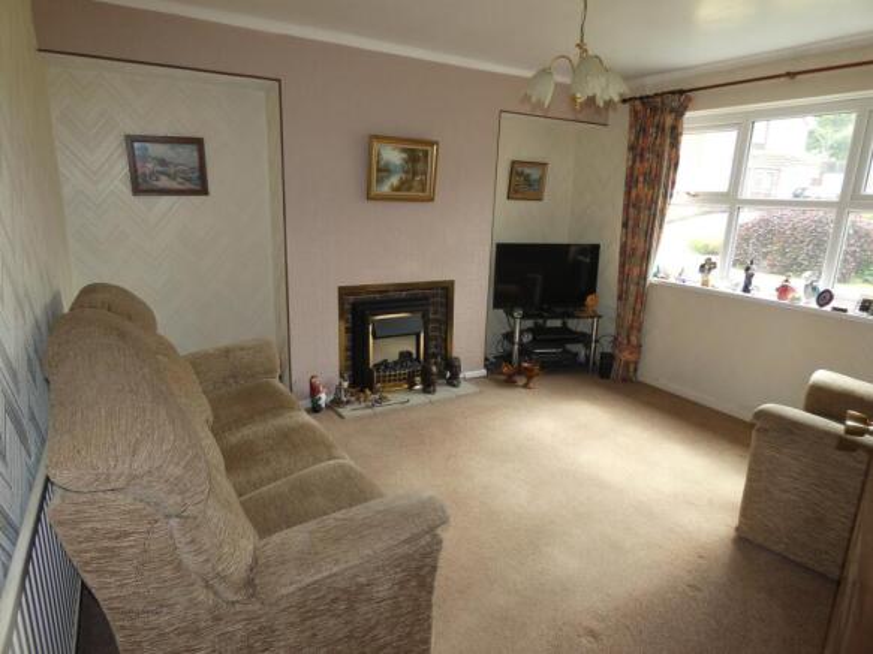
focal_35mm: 20
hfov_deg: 81.8
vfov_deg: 66.0
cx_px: 436
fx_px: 504
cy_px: 327
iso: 100
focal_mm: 3.6
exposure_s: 1/60
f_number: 2.8
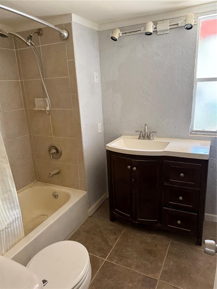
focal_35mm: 24
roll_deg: +2.3
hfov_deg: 56.8
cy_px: 144
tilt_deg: -16.6
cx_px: 108
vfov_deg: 71.6
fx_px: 201
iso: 640
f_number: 1.78
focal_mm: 6.76
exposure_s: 1/60
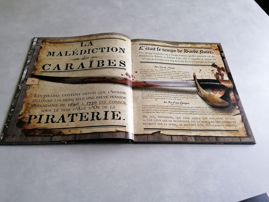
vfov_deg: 51.4
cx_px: 134
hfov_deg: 65.3
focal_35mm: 27
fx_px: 210
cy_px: 101
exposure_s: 1/100
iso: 500
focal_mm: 4.75
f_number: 1.8
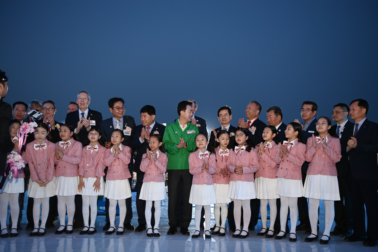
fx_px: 420
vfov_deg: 33.4
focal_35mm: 40
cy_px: 126
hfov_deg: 48.5
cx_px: 189
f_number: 2.8
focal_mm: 40
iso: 800
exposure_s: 1/200
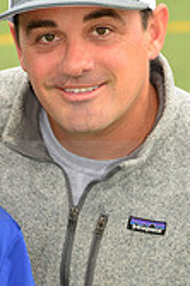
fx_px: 4006
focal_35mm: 505
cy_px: 164
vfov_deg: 4.1
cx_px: 3
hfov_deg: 2.7
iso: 250
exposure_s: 1/200
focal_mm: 145
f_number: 8
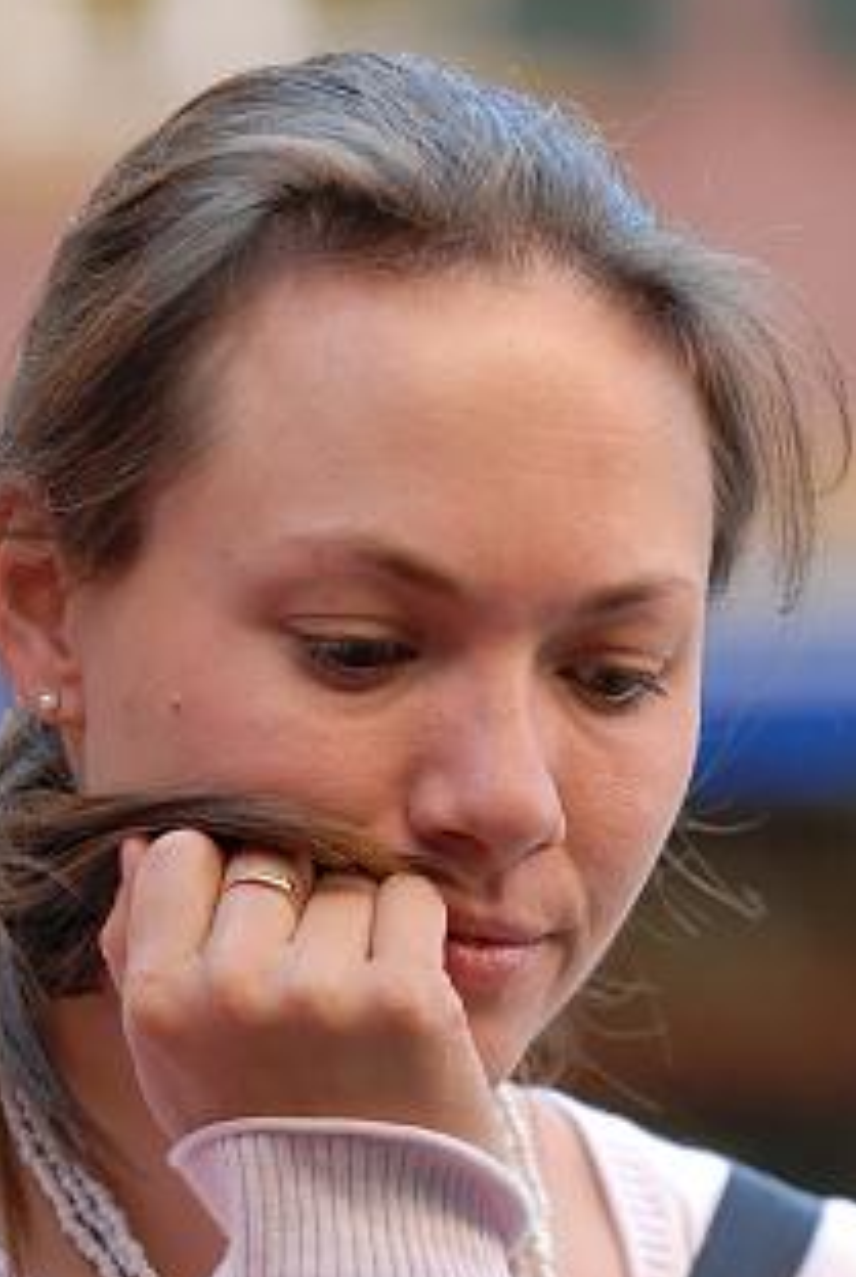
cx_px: 385
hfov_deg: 3.7
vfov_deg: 5.6
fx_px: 13152
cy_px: 1158
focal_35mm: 370
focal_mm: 110
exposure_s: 1/500
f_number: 2.8
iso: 400
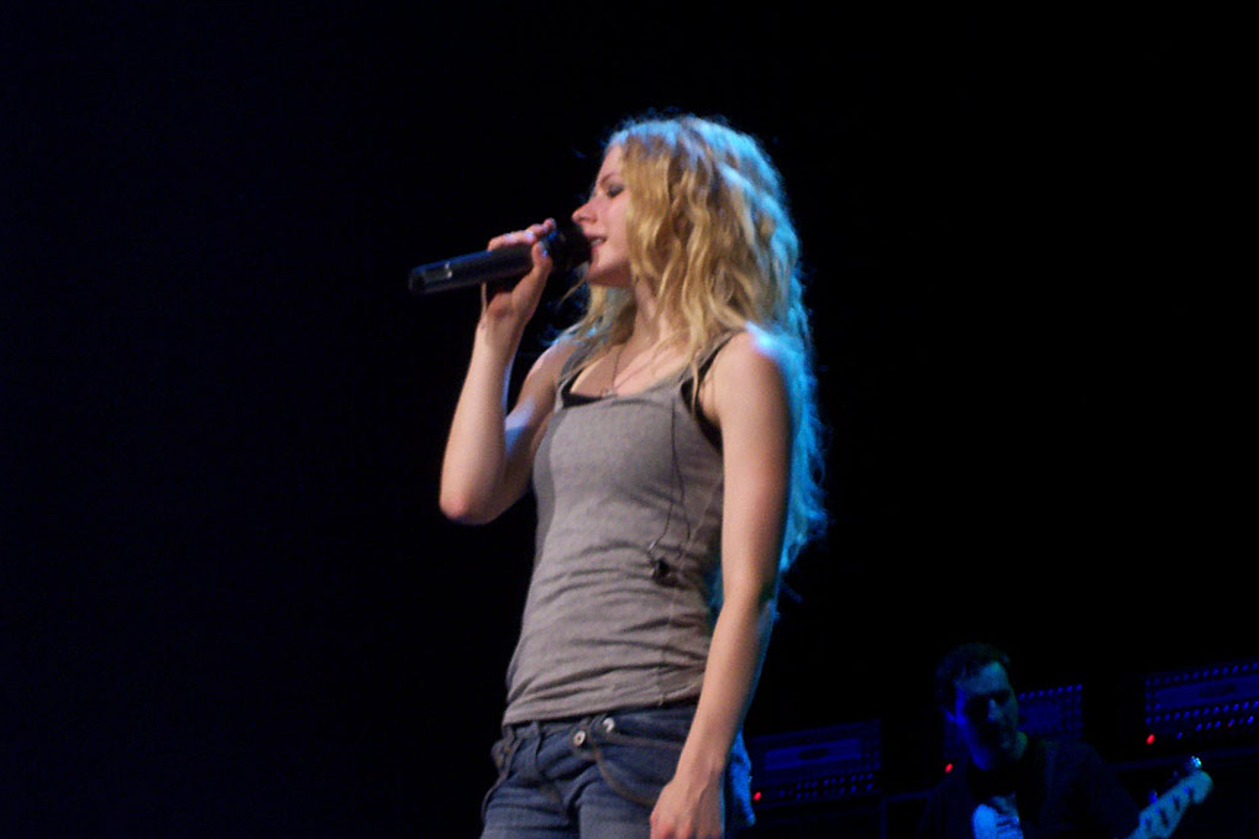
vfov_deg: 11.8
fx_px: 4056
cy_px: 425
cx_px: 631
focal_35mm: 116
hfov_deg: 17.6
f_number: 4.8
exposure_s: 1/90
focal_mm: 16.8
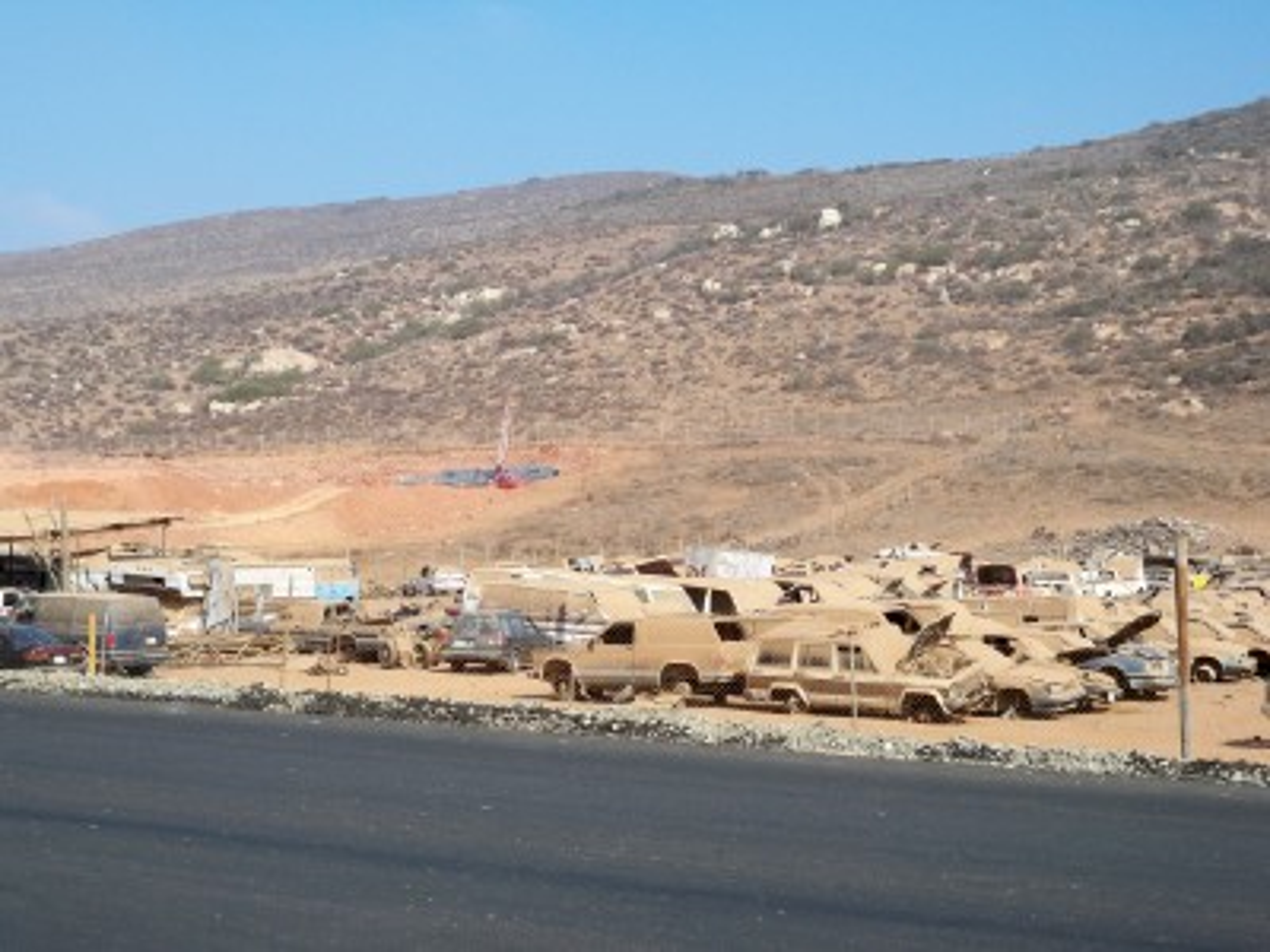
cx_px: 635
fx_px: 2495
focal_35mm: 68
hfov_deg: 28.6
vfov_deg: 21.6
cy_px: 476
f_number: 4.5
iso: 64
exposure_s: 1/400
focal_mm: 12.1
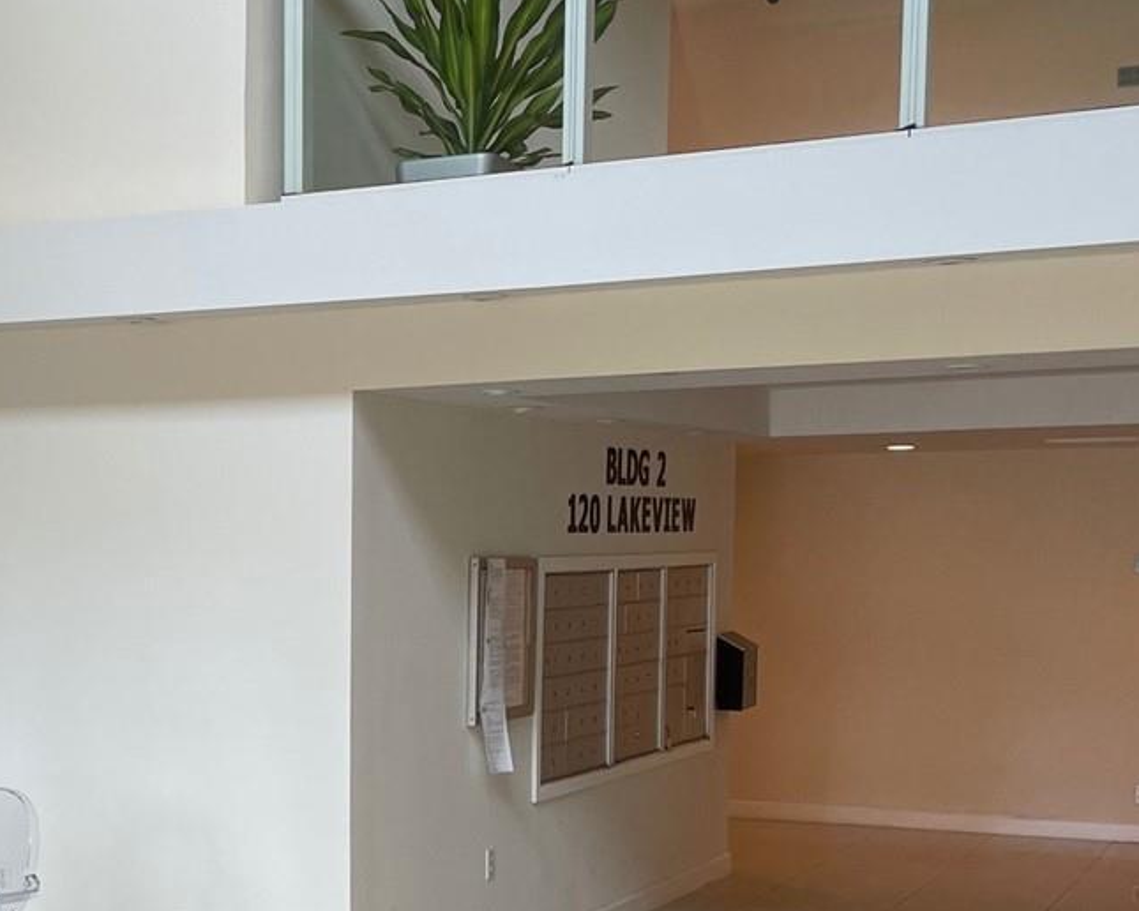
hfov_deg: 29.1
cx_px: 159
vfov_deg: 23.8
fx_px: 2124
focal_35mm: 63
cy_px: 761
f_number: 1.6
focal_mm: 4.2
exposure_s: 1/60
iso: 80
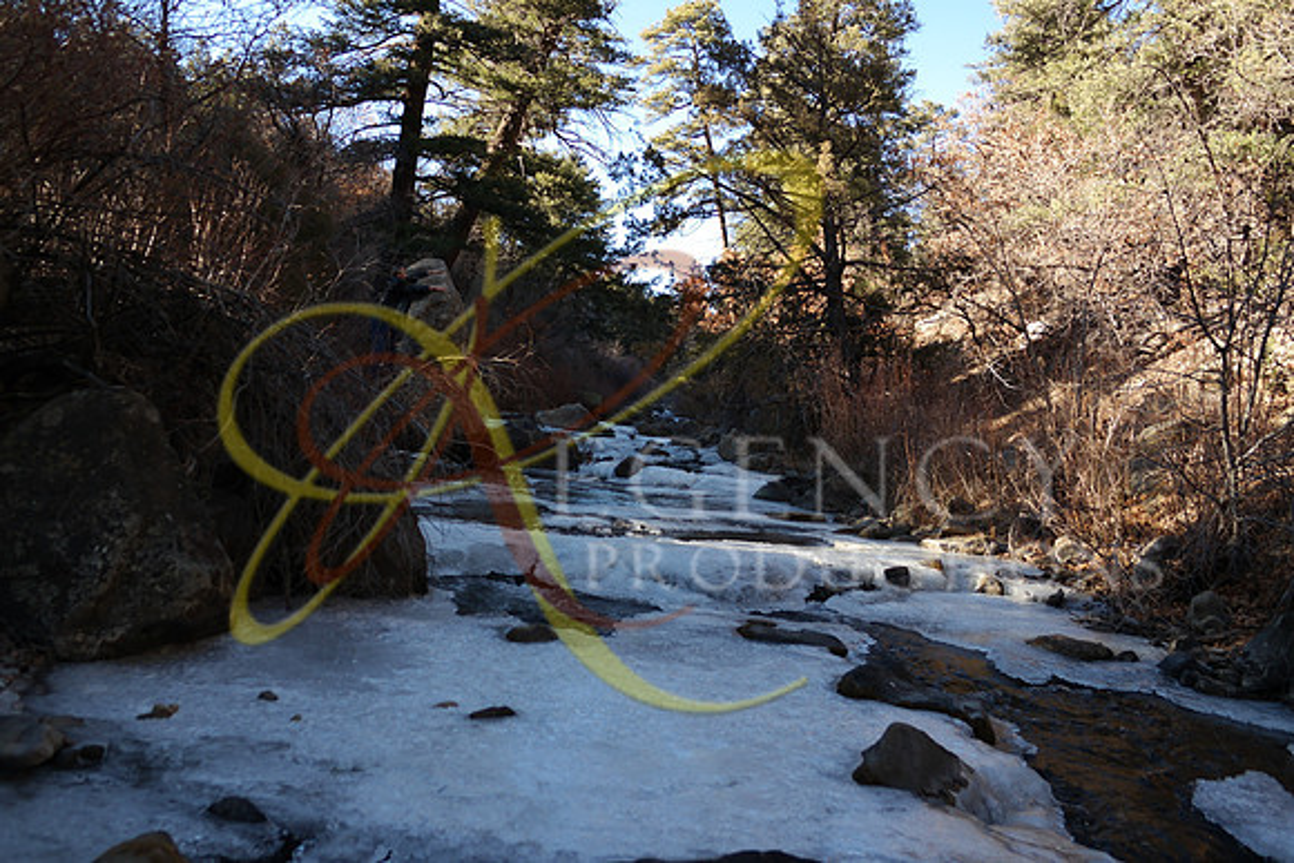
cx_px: 647
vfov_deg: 43.6
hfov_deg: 61.9
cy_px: 432
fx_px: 1079
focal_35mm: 30
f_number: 4
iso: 100
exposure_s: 1/100
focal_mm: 20
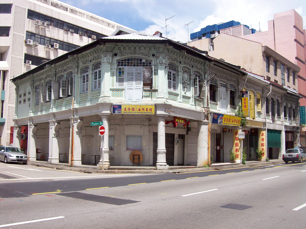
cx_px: 153
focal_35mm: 36
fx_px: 318
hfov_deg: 51.4
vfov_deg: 39.6
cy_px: 114
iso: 80
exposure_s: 1/672
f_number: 4.8
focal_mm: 6
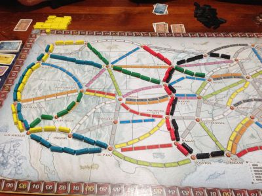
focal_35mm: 33
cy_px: 98
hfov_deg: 55.4
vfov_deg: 42.9
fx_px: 250
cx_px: 131
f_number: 2.4
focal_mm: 4.13
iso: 250
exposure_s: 1/20
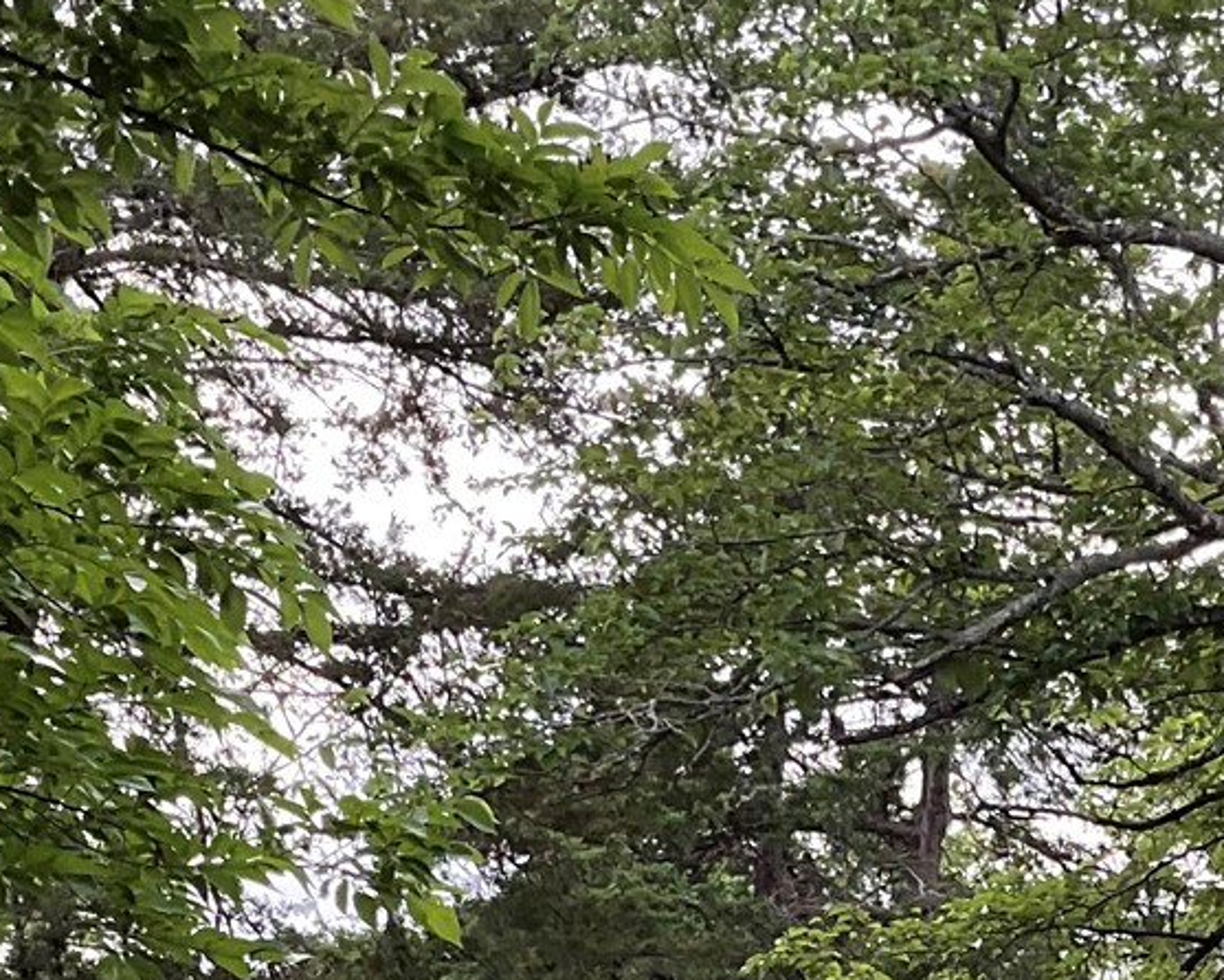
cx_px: 989
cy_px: 1118
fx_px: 3769
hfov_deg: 18.3
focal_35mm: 104
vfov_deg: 14.4
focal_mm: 3
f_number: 1.8
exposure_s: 1/120
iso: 25
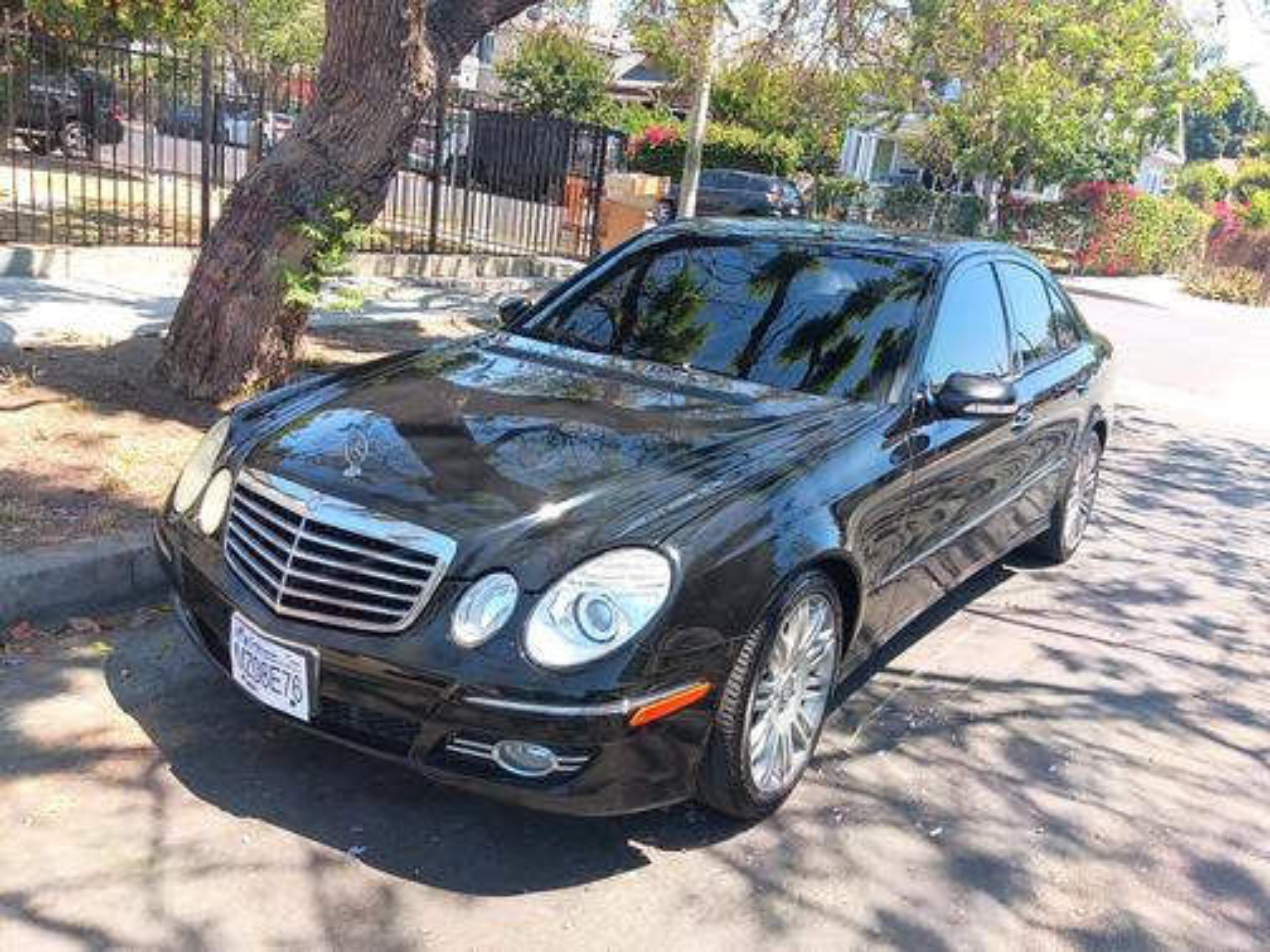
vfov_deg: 49.7
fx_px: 1027
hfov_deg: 63.4
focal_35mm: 28
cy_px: 476
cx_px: 635
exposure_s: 1/120
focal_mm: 3.42
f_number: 2.2
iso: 100
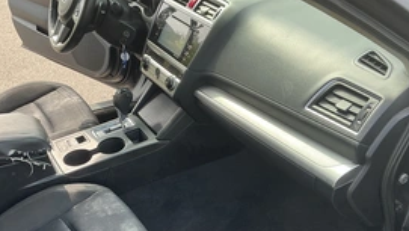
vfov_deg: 26.2
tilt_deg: -34.1
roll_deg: +3.1
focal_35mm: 45
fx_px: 488
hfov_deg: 45.3
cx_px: 175
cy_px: 175
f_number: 1.8
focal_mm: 3
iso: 25
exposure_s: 1/164
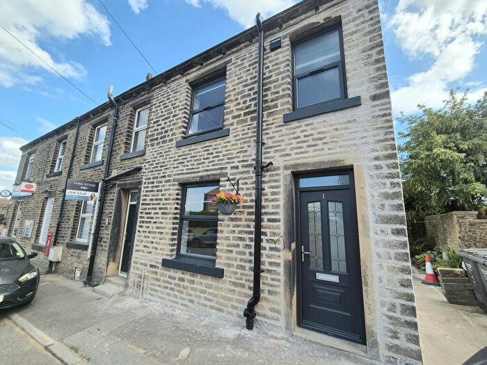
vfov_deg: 89.9
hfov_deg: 106.2
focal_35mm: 13
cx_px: 244
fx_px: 183
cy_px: 182
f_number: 2.2
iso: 50
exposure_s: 1/1429
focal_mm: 2.2
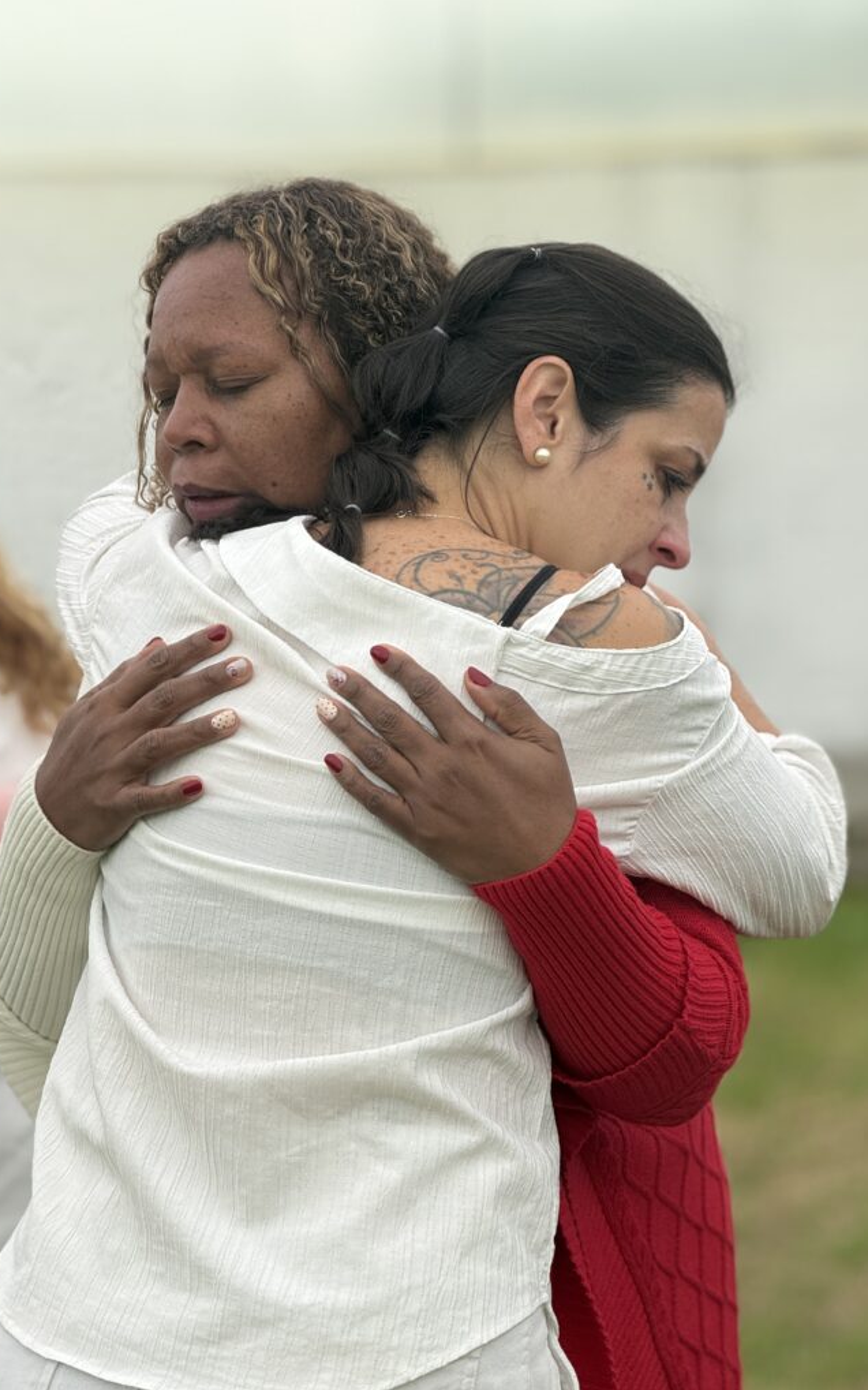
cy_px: 694
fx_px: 4846
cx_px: 460
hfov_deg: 10.2
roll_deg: -0.8
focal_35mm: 128
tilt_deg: -2.7
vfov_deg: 16.3
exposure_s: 1/464
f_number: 2.8
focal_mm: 15.66
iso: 50
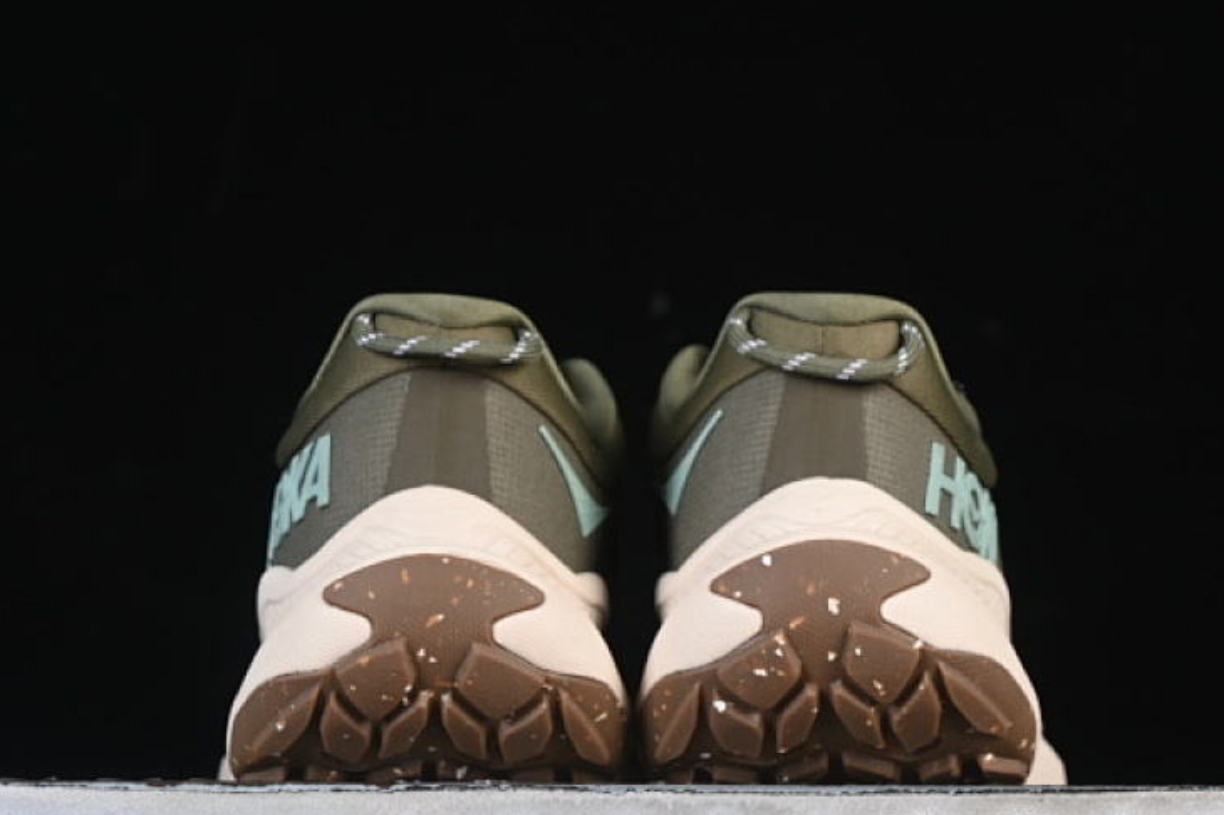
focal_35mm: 111
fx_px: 3772
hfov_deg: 18.4
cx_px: 647
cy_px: 408
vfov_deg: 12.3
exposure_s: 1/60
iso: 160
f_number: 6.3
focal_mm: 50
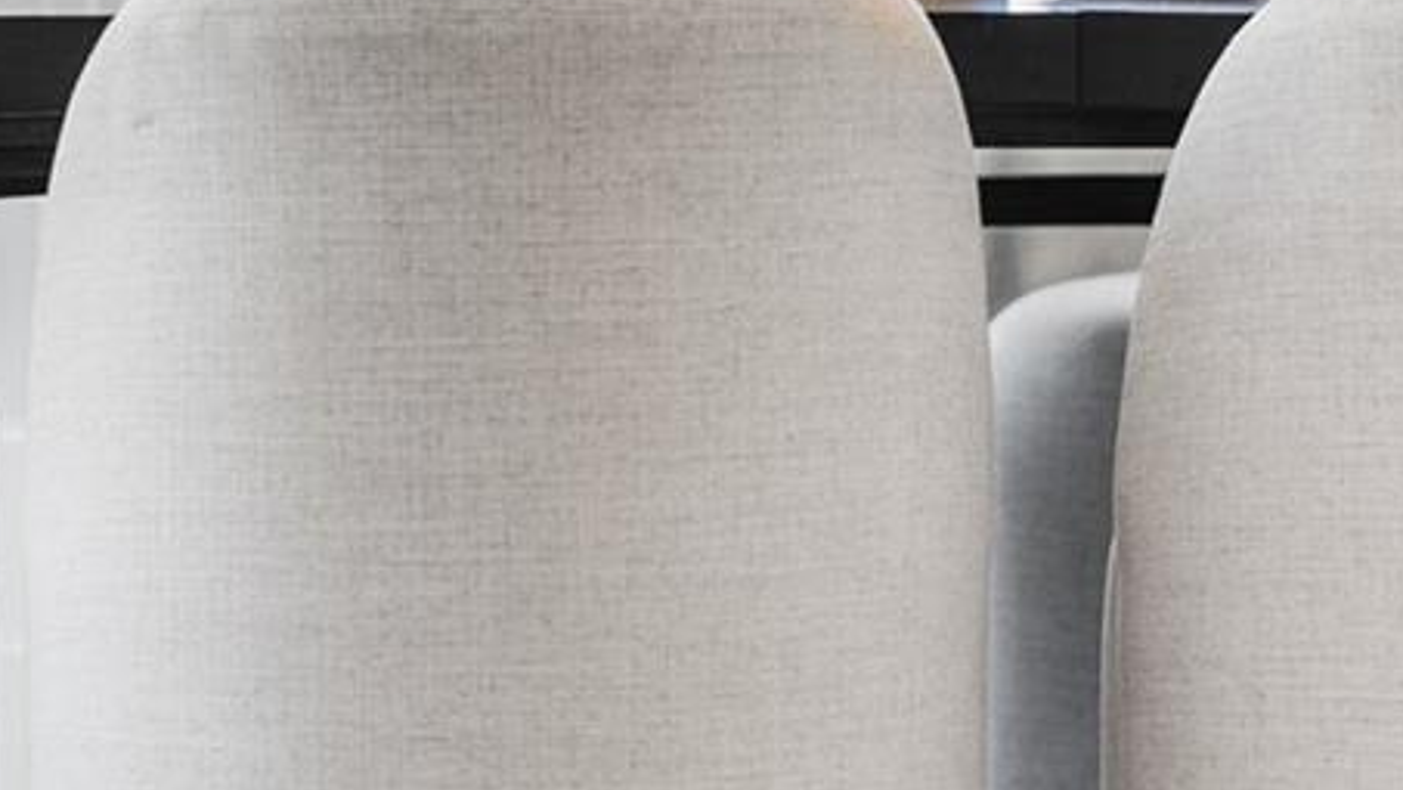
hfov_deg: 11.6
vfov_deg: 6.5
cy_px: -383
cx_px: 328
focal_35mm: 185
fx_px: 6884
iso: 200
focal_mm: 50
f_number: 1.8
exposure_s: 1/160
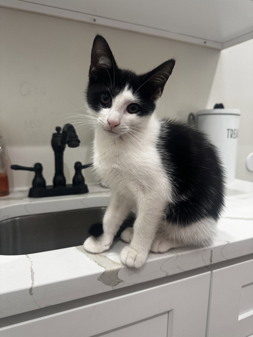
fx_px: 234
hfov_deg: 56.8
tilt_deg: -9.1
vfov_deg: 71.6
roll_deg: -0.6
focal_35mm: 24
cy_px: 168
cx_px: 126
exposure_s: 1/60
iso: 160
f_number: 1.78
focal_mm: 6.76
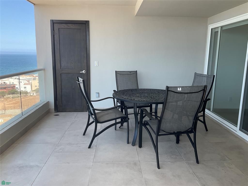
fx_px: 208
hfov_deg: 61.7
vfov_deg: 48.2
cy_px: 93
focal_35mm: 29
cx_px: 124
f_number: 1.8
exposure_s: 1/380
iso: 25
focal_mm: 3
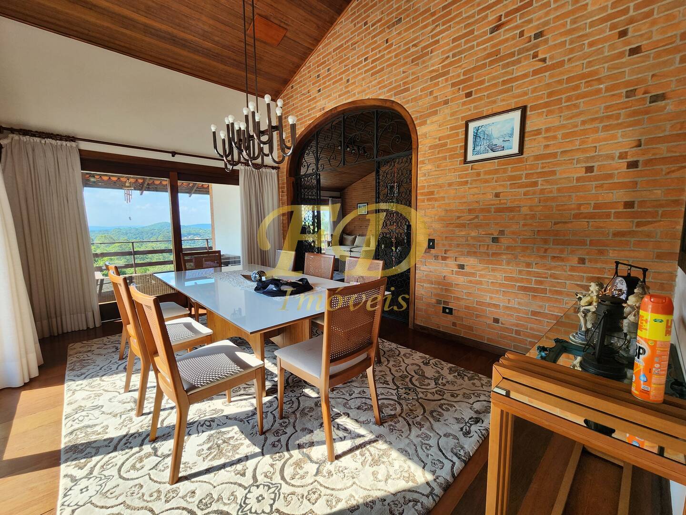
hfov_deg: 106.2
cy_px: 258
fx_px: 258
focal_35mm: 13
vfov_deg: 89.9
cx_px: 343
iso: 50
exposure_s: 1/225
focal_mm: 2.2
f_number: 2.2
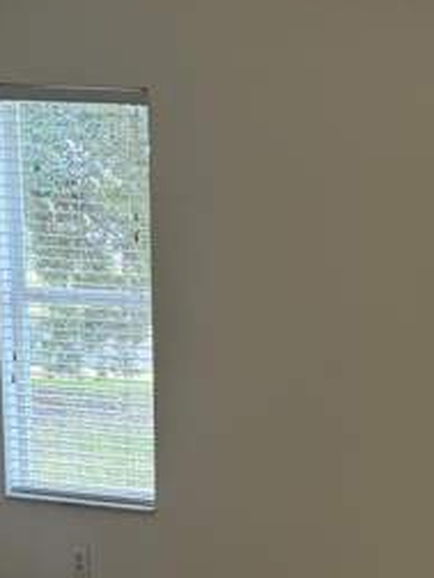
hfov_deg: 21.2
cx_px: 471
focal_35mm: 66
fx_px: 1103
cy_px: 489
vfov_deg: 28.5
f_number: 1.6
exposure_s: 1/120
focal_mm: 5.96
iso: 160
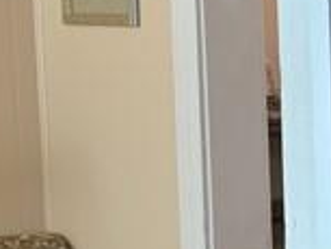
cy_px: 210
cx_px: 746
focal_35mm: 174
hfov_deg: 10.1
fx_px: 1665
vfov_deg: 8.5
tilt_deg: -7.3
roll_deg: +0.2
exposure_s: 1/60
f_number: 1.8
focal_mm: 4.25
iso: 125
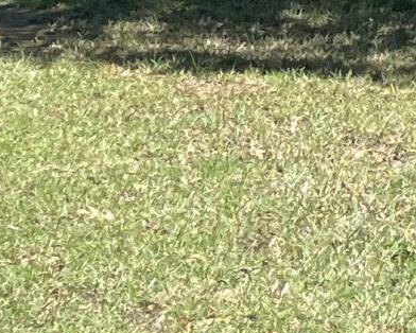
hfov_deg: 7.5
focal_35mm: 194
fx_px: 2390
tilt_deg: +0.9
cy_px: -385
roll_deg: -0.4
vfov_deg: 7.6
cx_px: 1567
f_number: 1.6
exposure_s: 1/951
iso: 50
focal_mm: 5.1
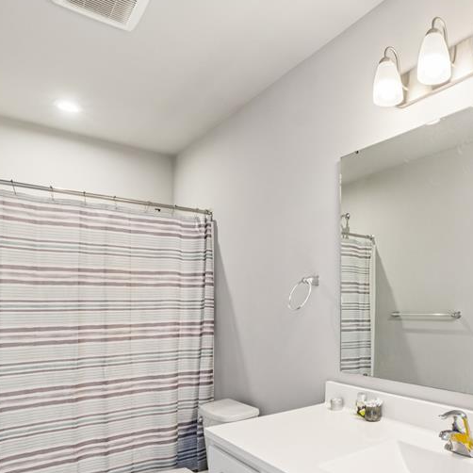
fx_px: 402
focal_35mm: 26
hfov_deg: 57.3
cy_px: 314
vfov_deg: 59.6
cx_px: 365
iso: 400
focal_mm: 10
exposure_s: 1/20
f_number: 8
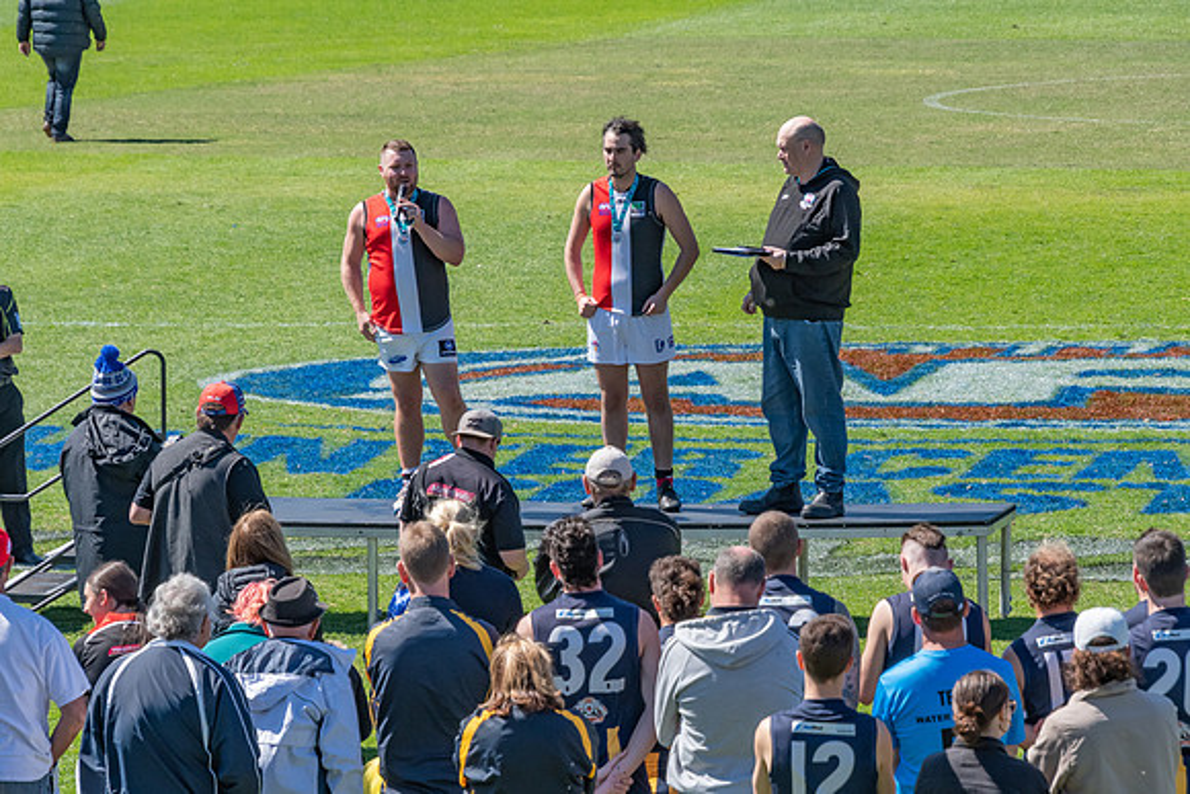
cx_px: 595
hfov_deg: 7.1
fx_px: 9623
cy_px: 397
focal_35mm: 291
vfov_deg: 4.7
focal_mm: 185
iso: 800
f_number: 8
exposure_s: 1/1600
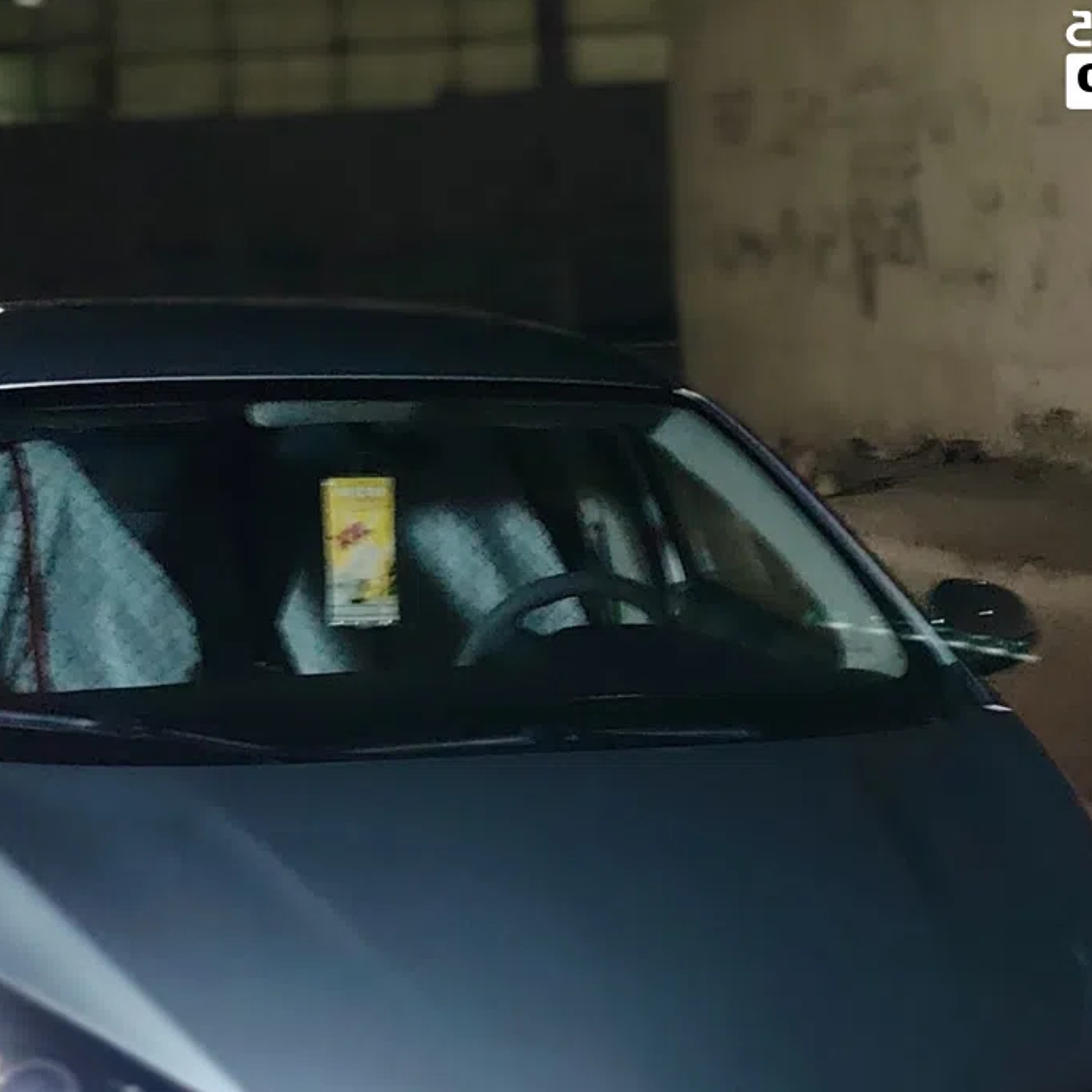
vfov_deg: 20.1
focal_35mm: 84
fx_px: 2998
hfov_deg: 20.6
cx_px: 523
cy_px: 1039
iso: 849
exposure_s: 1/20
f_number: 4
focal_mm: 5.25
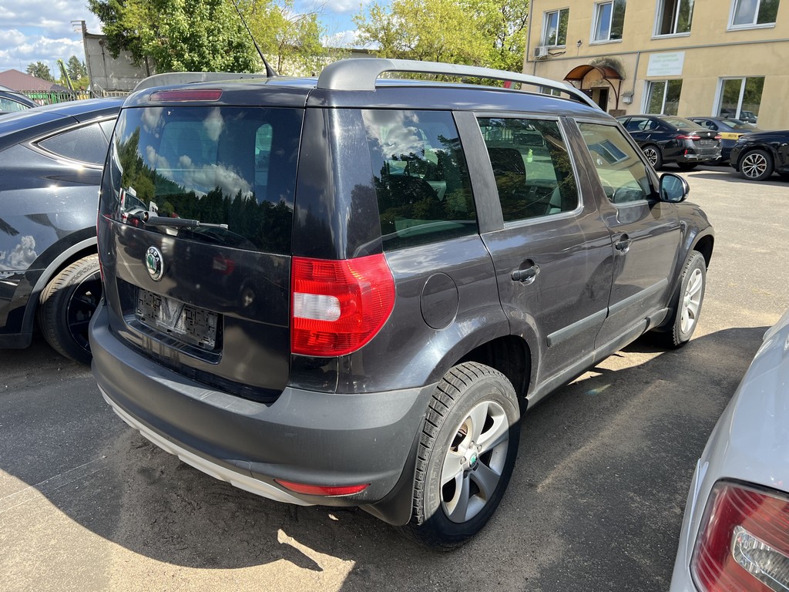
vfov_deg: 53.1
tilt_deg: -17.1
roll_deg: +0.4
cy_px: 296
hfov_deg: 67.3
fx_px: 593
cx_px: 394
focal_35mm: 26
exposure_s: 1/859
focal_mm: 5.7
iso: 50
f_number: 1.5
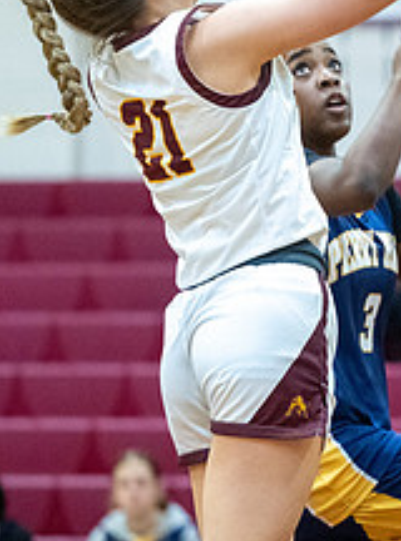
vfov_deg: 5.7
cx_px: 584
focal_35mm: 347
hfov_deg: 4.2
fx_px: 5403
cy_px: 128
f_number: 2.8
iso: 8000
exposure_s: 1/800
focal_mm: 115
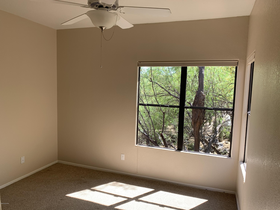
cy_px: 105
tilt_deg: -3.7
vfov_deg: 53.1
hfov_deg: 67.3
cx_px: 140
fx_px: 210
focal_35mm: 26
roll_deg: -2.1
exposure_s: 1/187
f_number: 1.8
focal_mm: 4.25
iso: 25
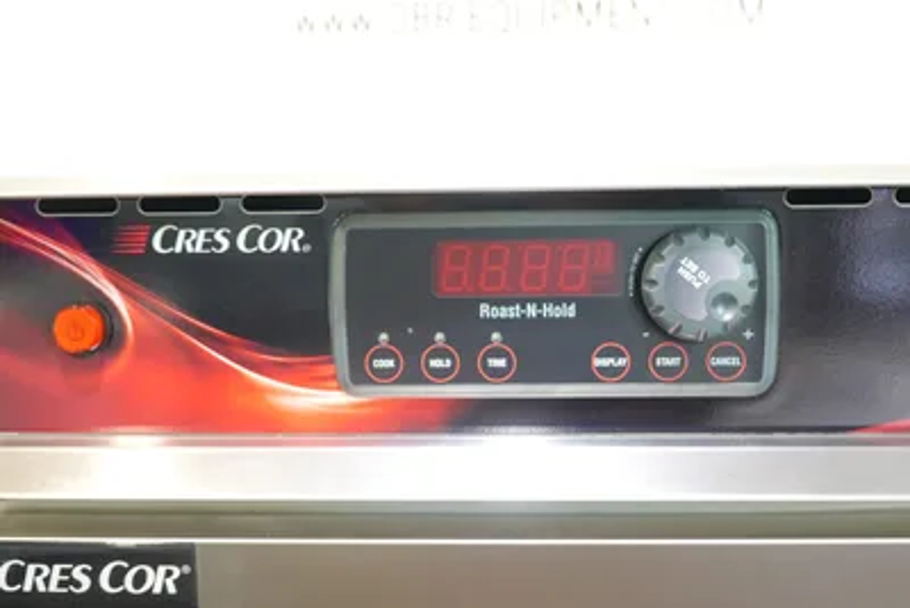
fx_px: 1011
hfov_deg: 48.4
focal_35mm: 40
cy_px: 304
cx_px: 455
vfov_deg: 33.4
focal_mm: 14.99
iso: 800
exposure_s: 1/13
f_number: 4
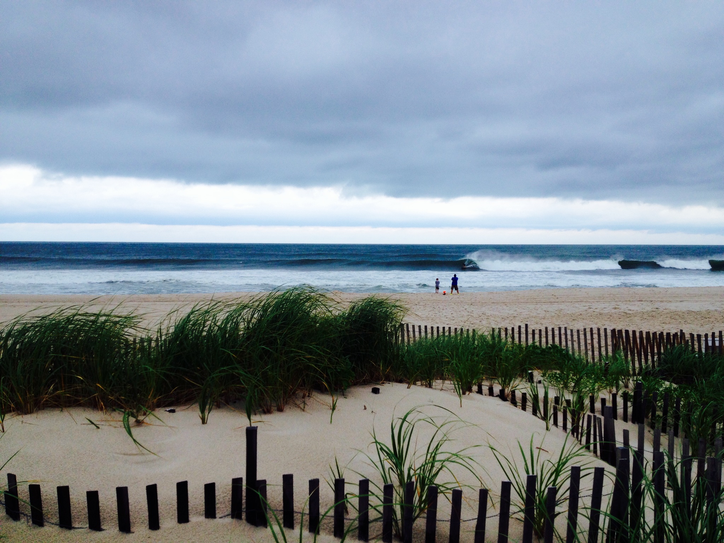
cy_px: 272
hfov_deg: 52.6
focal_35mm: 35
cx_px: 362
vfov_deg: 40.7
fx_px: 732
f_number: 2.4
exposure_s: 1/699
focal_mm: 4.28
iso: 50
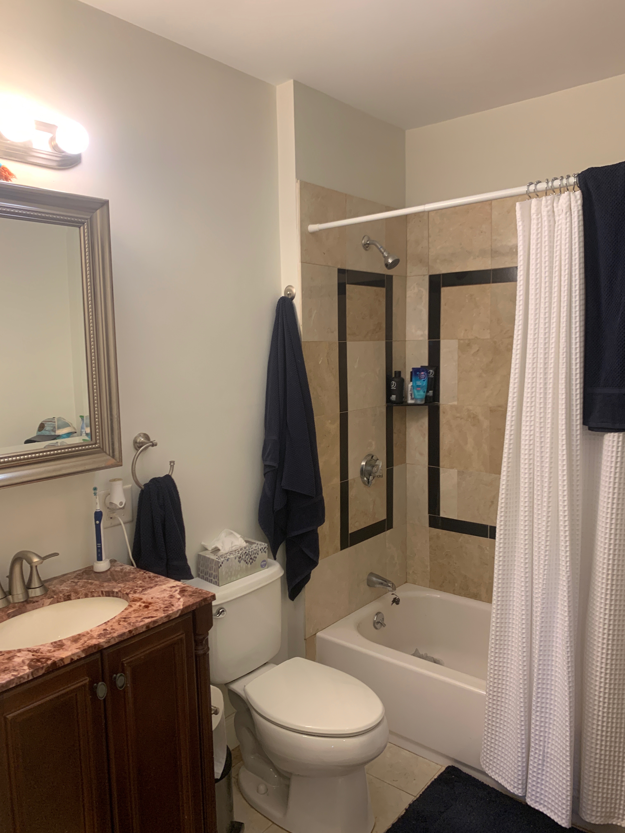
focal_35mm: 26
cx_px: 312
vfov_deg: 67.3
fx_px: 626
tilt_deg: -5.9
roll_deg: +1.6
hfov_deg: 53.1
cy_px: 416
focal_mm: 4.25
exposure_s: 1/60
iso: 100
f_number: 1.8
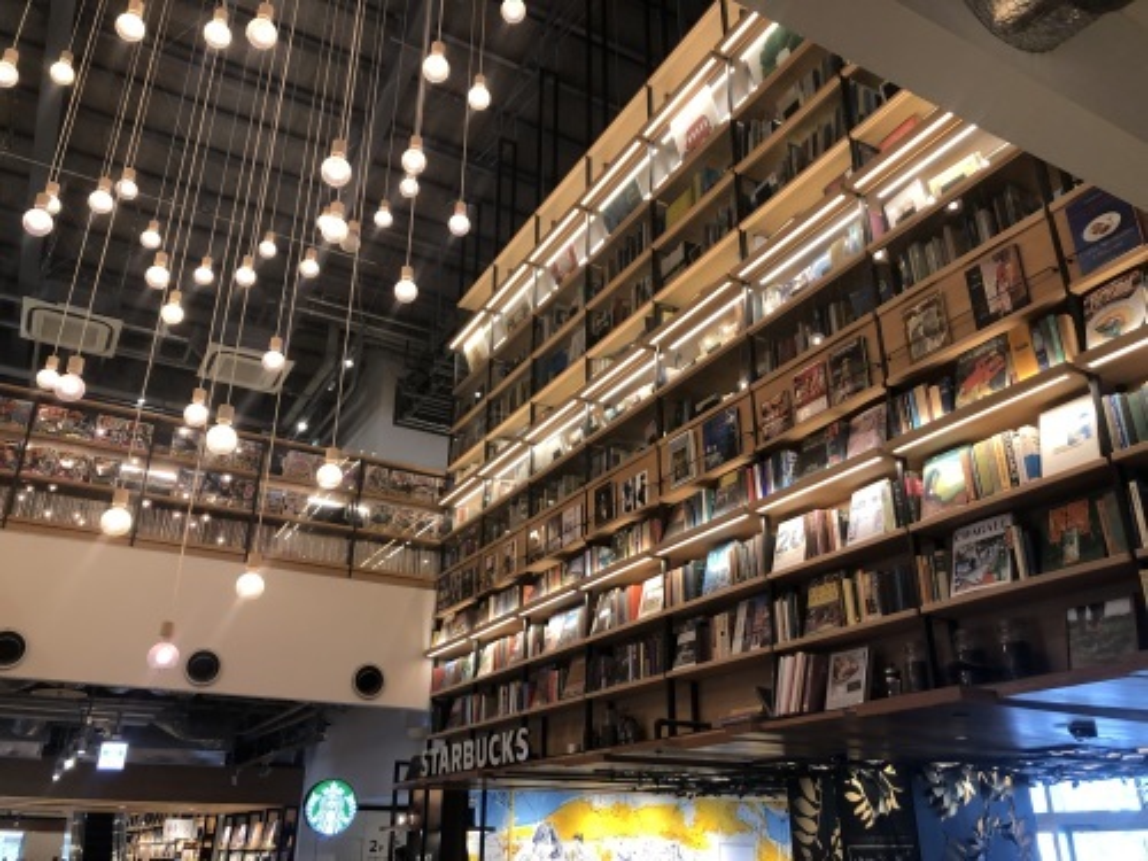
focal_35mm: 28
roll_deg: -0.3
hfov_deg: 63.4
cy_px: 430
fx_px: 929
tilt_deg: +23.0
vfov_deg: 49.7
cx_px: 574
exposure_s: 1/25
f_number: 1.8
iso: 32
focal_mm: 4
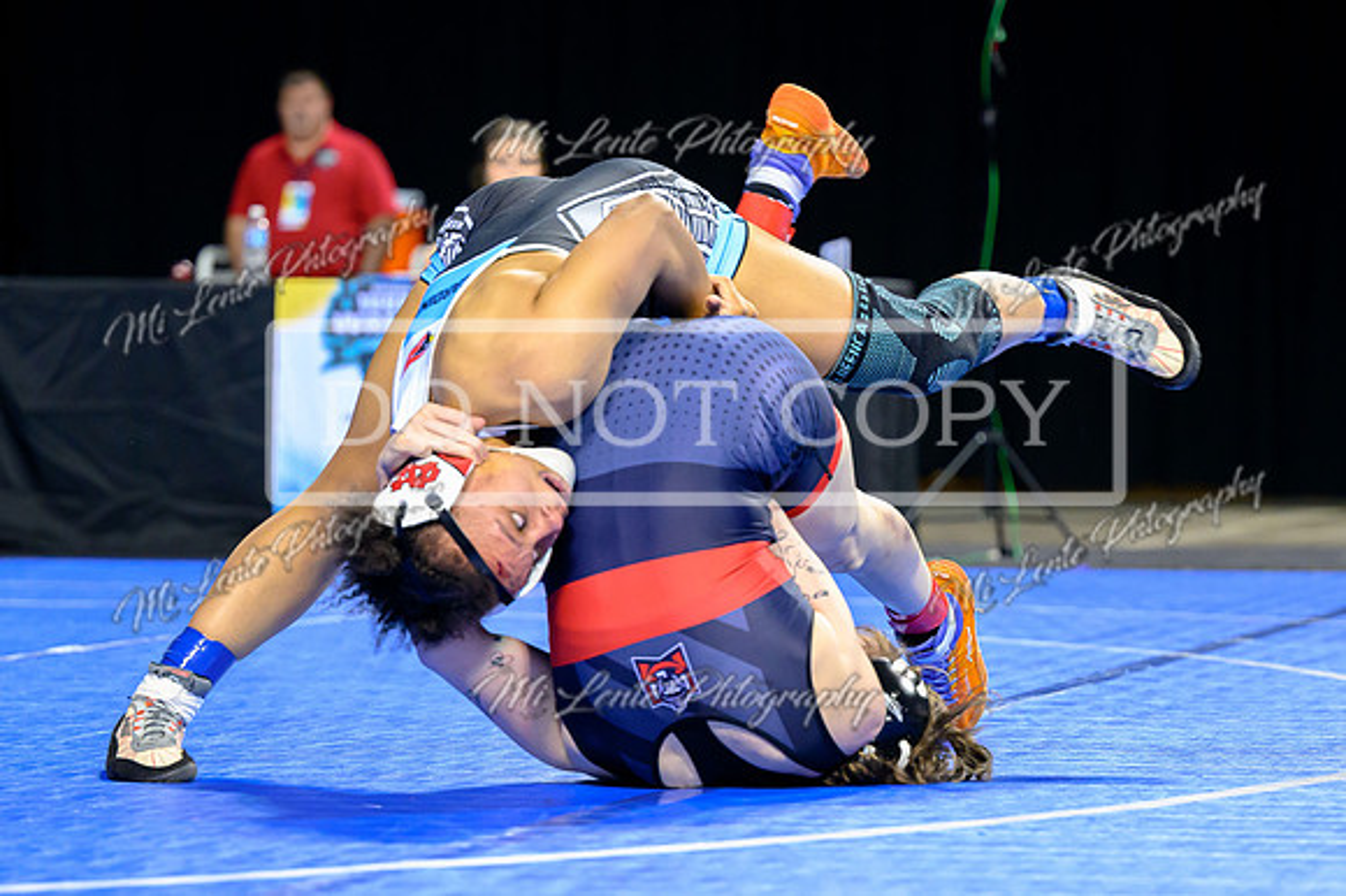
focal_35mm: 148
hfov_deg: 13.9
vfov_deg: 9.3
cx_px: 724
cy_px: 509
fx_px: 5521
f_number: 2.8
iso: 4000
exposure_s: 1/800
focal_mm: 97
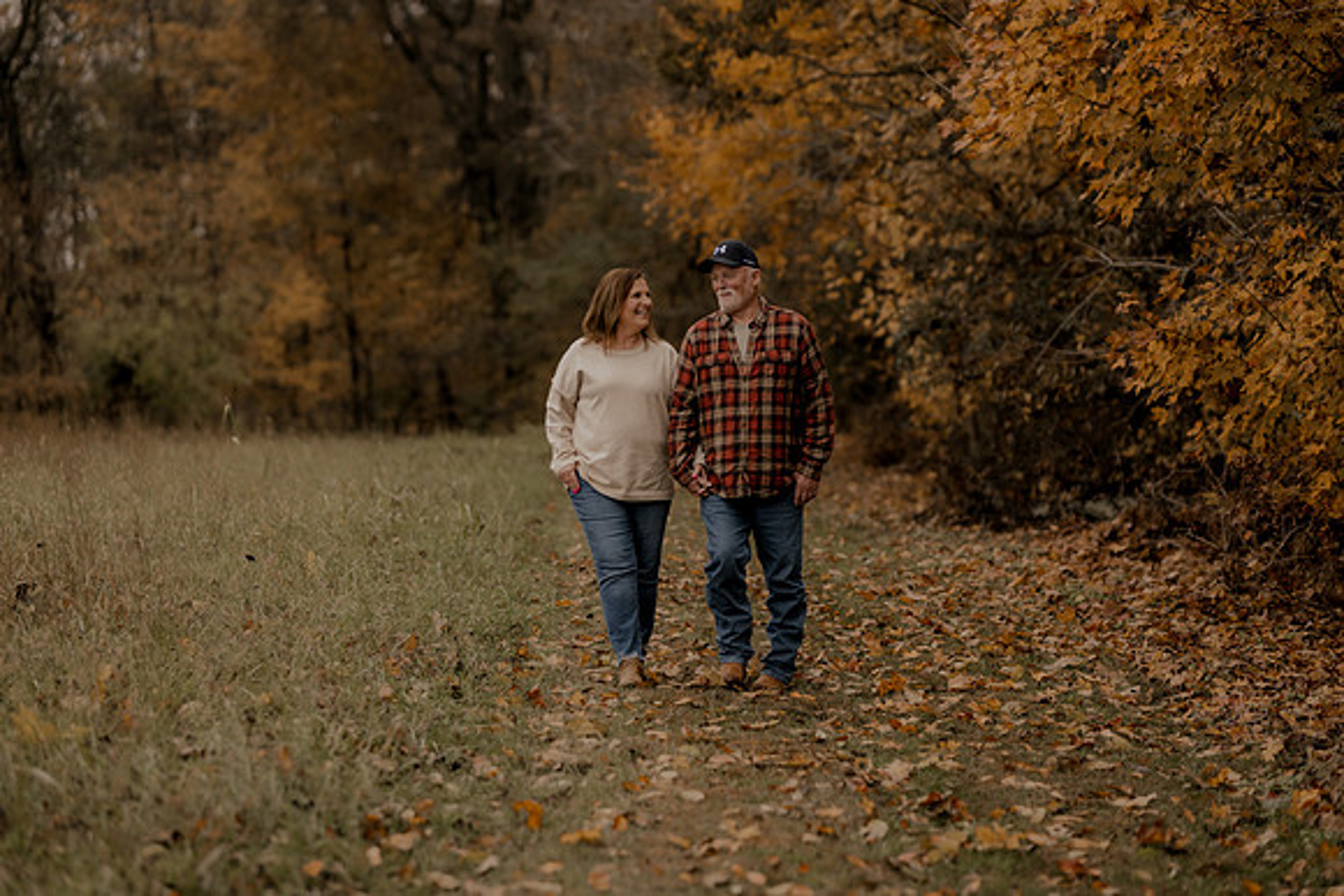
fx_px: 3174
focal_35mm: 85
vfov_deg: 16.1
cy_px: 448
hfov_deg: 23.9
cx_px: 672
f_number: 1.8
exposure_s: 1/2500
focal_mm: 85
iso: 250
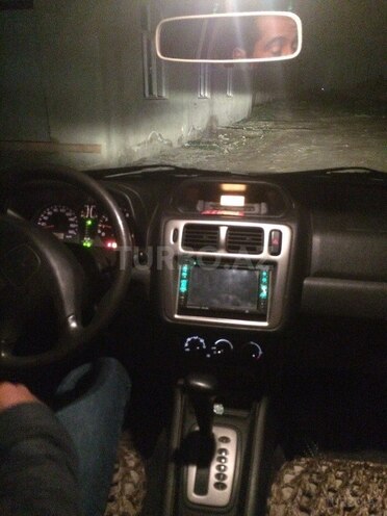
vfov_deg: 61.7
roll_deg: +0.4
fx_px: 432
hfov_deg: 48.2
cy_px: 258
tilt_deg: -23.0
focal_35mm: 29
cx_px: 194
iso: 1250
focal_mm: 4.15
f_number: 2.2
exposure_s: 1/17
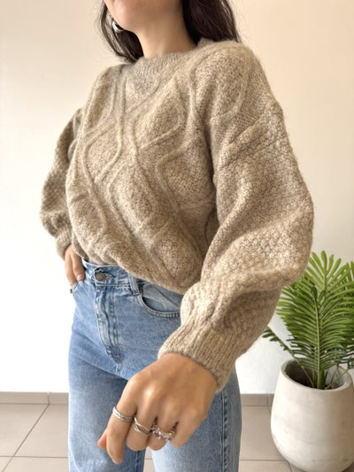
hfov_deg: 56.8
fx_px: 327
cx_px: 177
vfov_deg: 71.6
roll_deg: +1.3
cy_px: 236
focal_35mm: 24
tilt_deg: -6.5
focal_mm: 6.76
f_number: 1.78
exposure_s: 1/121
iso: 100
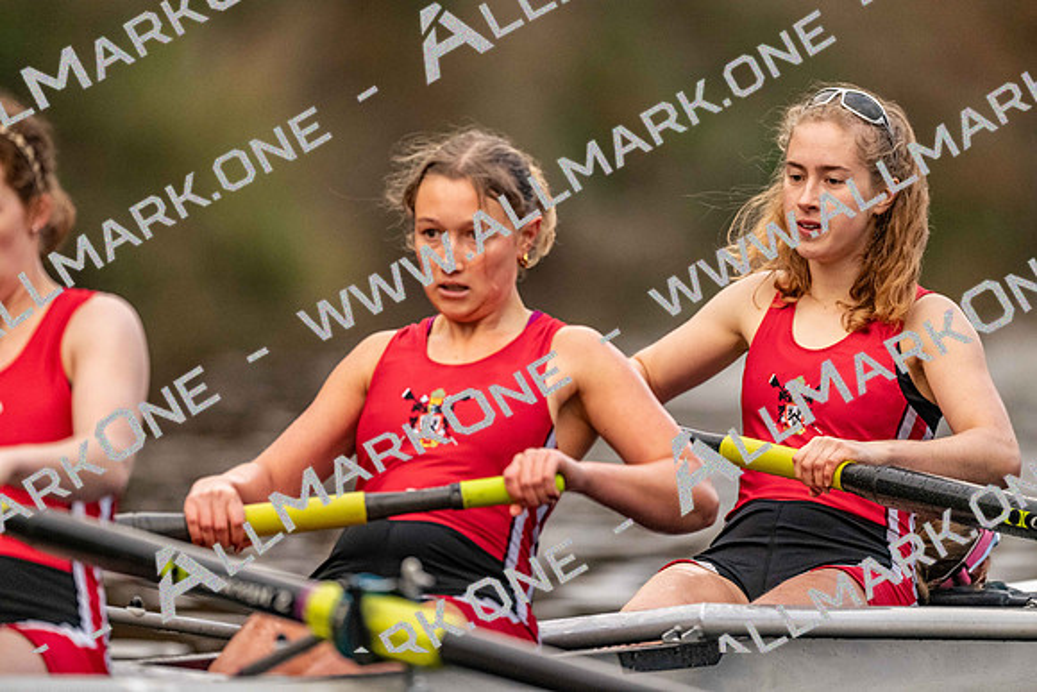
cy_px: 346
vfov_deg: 2.3
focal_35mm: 600
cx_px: 518
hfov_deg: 3.4
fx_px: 17287
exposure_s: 1/2500
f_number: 4
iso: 4000
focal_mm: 600
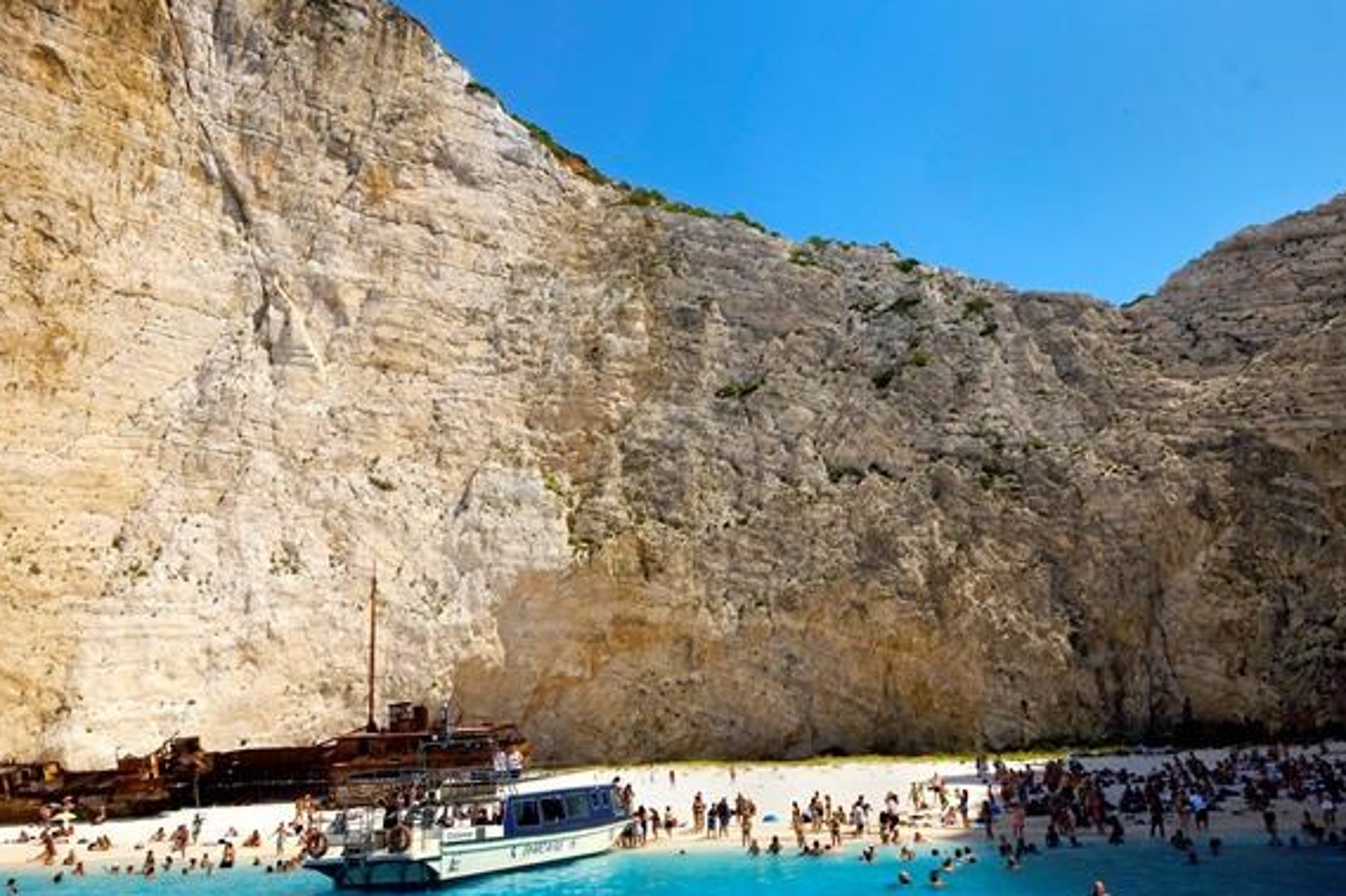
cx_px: 738
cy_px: 507
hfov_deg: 73.6
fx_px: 897
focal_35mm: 24
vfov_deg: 52.9
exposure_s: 1/250
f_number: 14
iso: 100
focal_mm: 14
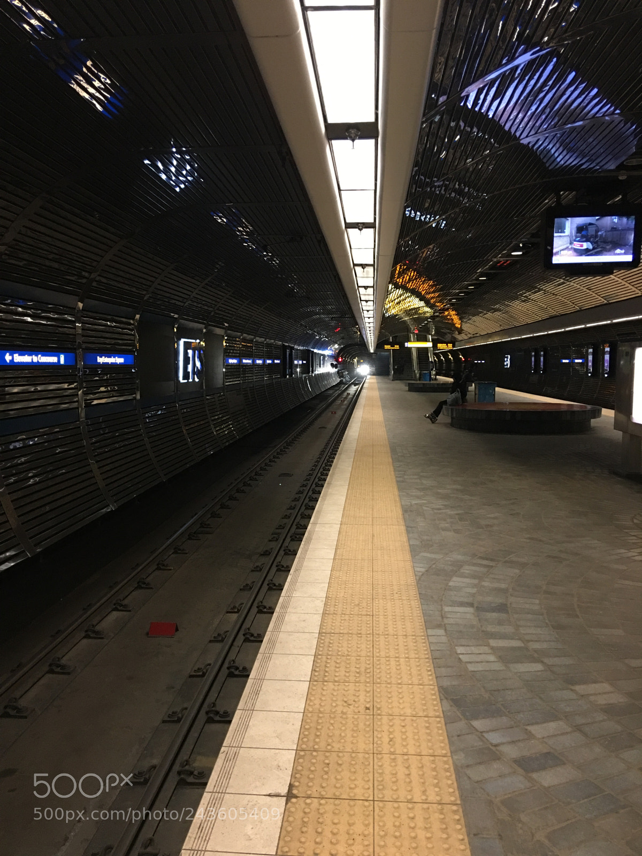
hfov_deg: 48.2
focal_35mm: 29
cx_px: 321
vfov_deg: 61.7
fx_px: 717
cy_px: 428
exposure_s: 1/15
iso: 100
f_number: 2.2
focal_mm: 4.15
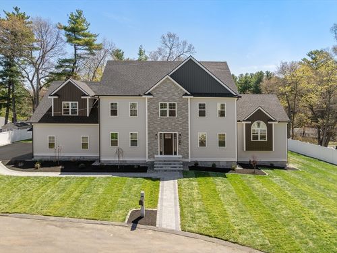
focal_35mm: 24
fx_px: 234
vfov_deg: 56.8
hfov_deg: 71.6
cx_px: 168
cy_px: 126
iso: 110
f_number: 2.8
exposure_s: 1/1600
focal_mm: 12.29
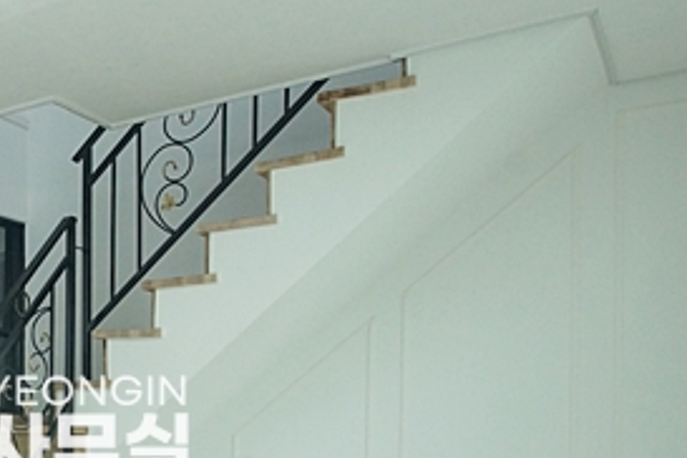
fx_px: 840
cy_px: 408
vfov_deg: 29.3
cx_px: -123
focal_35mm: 44
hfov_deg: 35.6
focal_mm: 10
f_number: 9
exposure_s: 1/60
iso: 800
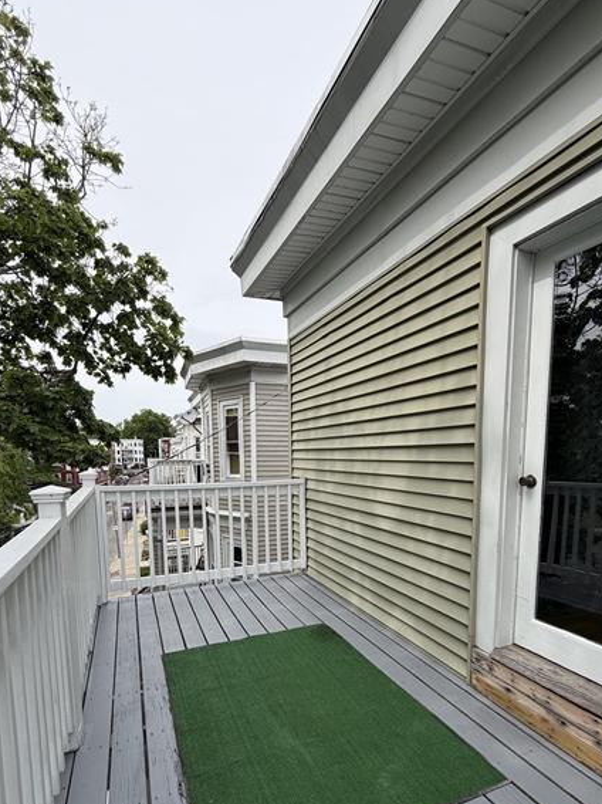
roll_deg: +0.9
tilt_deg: -6.1
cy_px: 507
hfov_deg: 68.6
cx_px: 311
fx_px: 441
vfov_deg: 82.9
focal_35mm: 19
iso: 32
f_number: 2.2
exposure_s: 1/770
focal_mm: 2.22
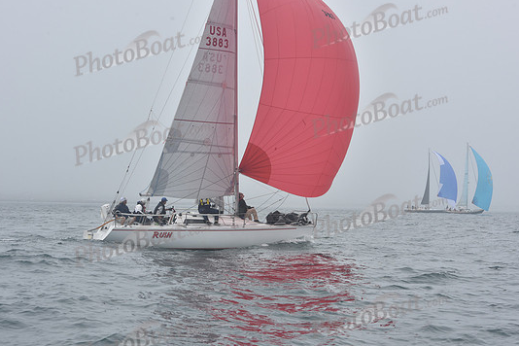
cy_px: 177
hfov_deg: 26.7
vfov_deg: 17.9
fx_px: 1096
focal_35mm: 76
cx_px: 261
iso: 250
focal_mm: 70
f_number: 10
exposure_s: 1/800
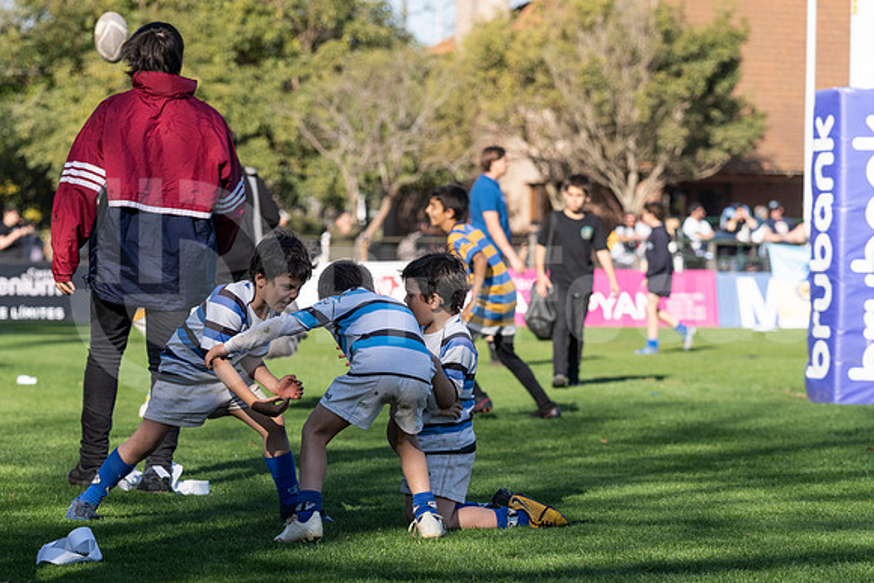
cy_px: 327
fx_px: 3702
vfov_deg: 9.0
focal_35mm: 152
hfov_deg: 13.4
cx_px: 254
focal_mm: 101
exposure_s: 1/1000
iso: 100
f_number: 4
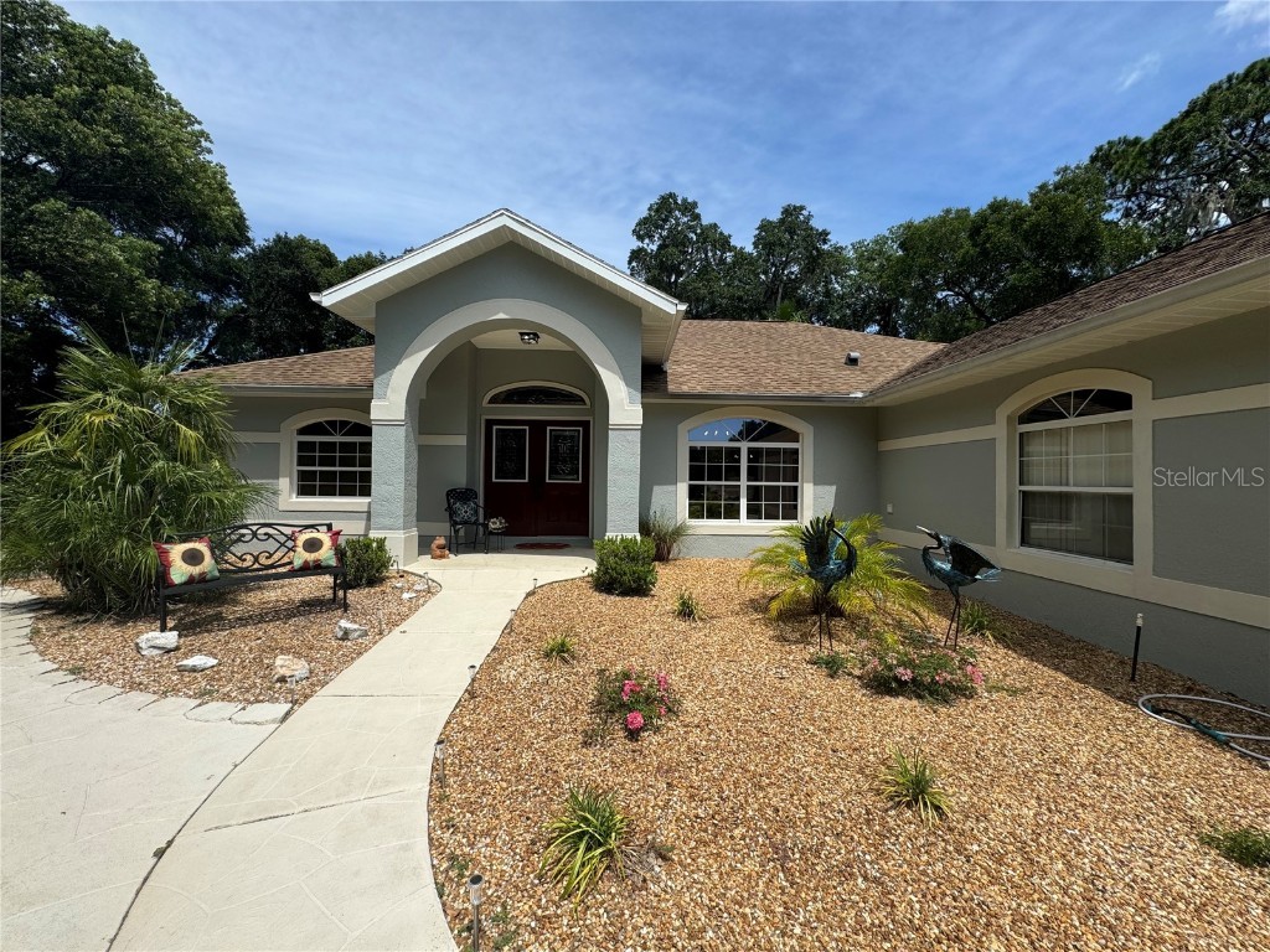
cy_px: 476
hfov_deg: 102.1
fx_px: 514
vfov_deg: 85.7
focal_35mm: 14
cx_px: 635
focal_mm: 2.22
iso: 40
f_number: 2.2
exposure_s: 1/1748
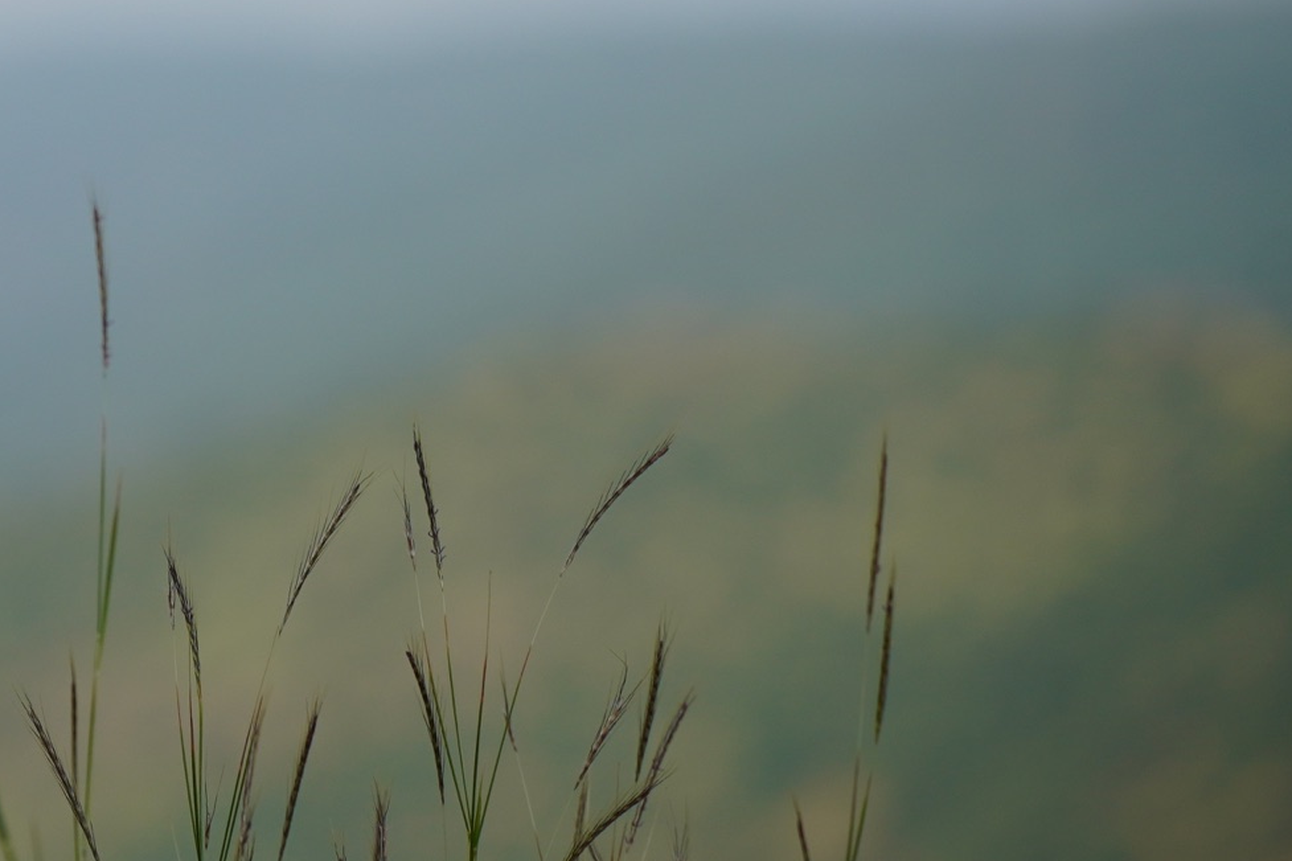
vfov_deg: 2.9
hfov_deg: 4.3
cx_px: -53
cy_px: 46
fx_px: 17051
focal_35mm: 475
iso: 100
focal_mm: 129
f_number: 5.6
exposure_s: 1/400
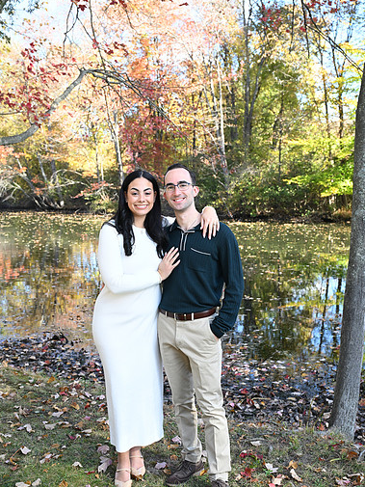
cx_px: 182
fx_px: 590
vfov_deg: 44.8
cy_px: 259
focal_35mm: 42
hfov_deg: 34.4
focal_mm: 38
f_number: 5.6
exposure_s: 1/100
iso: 200
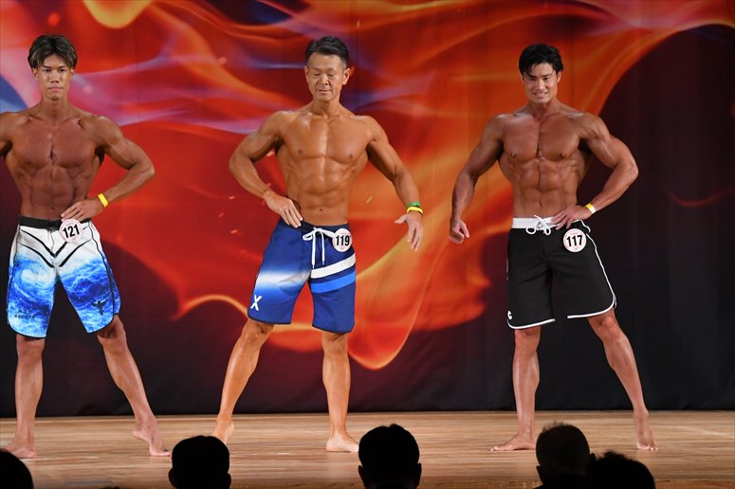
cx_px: 368
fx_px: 4592
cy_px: 244
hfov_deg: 9.2
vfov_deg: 6.1
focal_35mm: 225
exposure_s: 1/400
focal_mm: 150
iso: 3200
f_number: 5.6
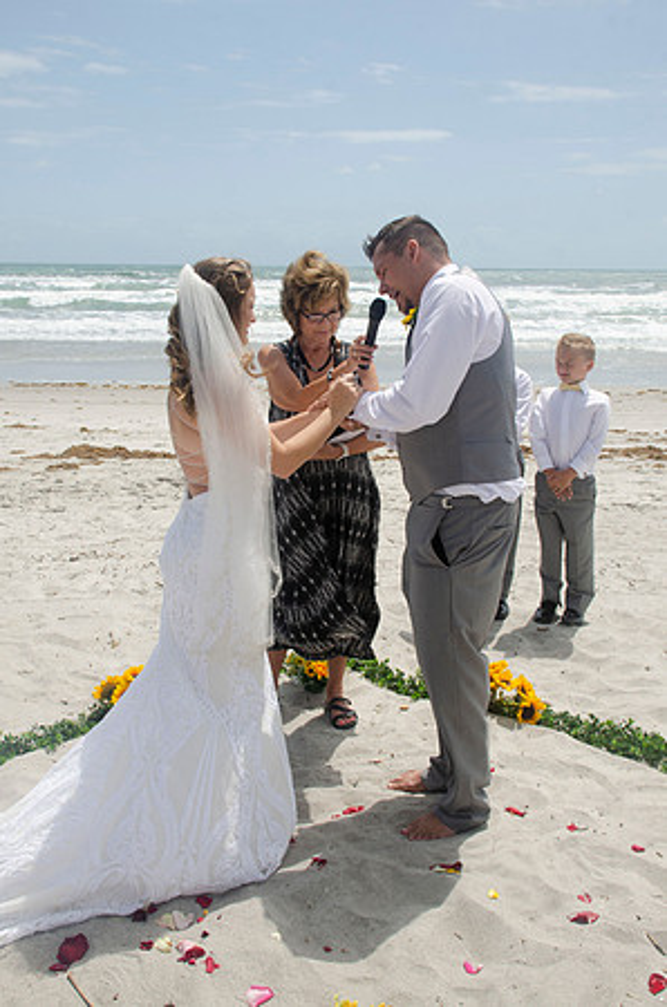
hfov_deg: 36.7
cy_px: 504
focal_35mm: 36
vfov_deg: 53.2
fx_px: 1005
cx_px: 334
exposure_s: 1/250
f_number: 11
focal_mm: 24
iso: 100
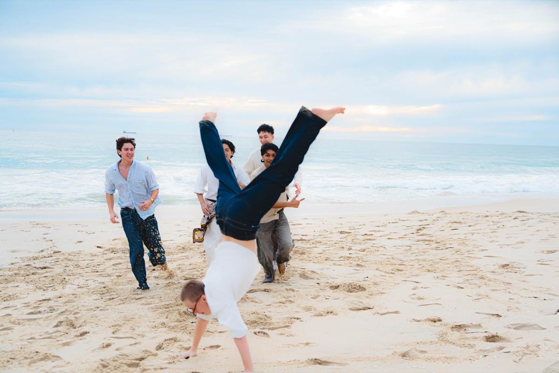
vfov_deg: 35.1
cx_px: 280
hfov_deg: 50.7
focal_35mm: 38
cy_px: 186
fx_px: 590
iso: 1600
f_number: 2
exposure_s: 1/8000
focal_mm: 38
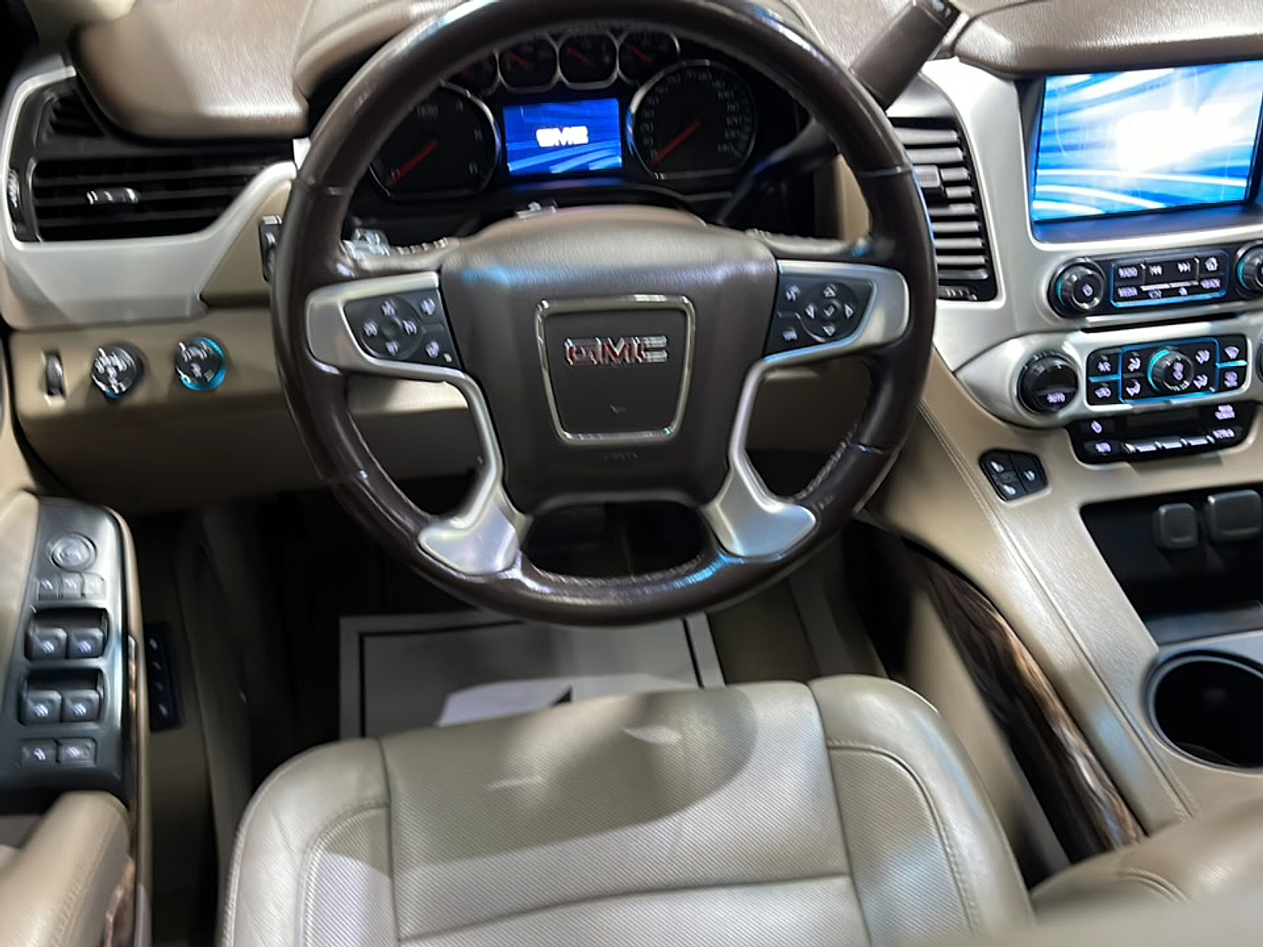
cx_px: 632
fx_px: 1022
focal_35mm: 28
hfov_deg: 63.4
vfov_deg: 49.7
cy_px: 474
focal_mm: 5.1
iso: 500
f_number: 1.6
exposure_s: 1/40
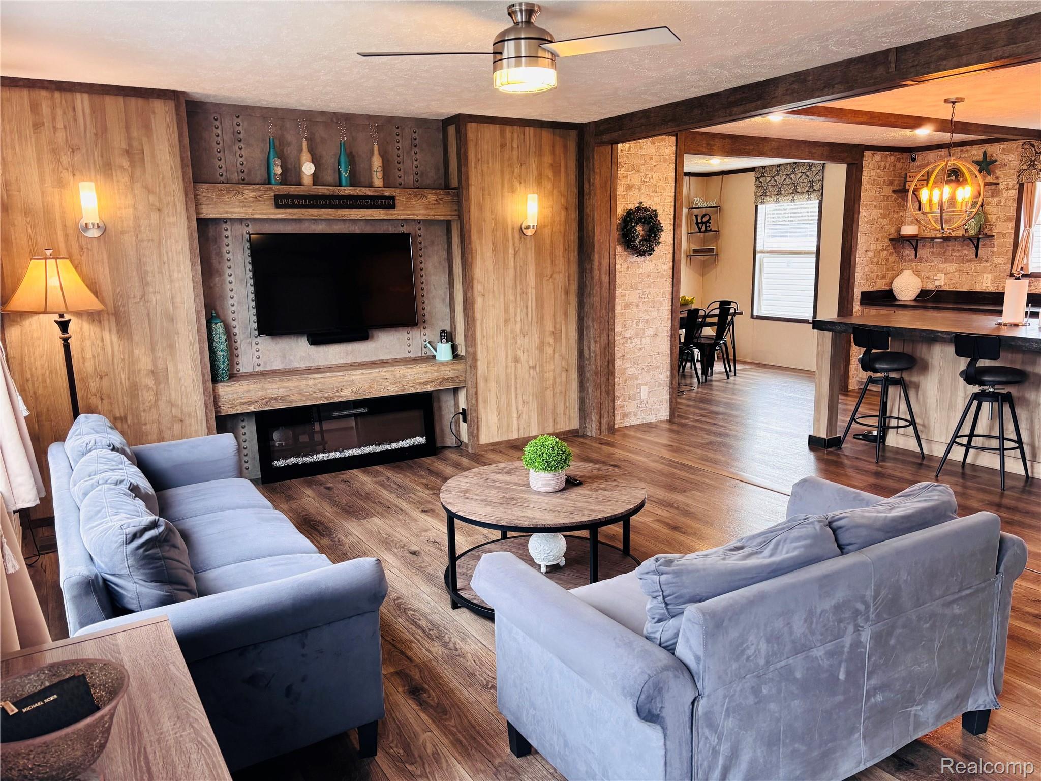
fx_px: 782
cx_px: 520
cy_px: 390
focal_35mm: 26
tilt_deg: -10.8
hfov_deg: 67.3
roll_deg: +0.3
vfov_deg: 53.1
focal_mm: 5.96
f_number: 1.6
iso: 125
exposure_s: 1/60
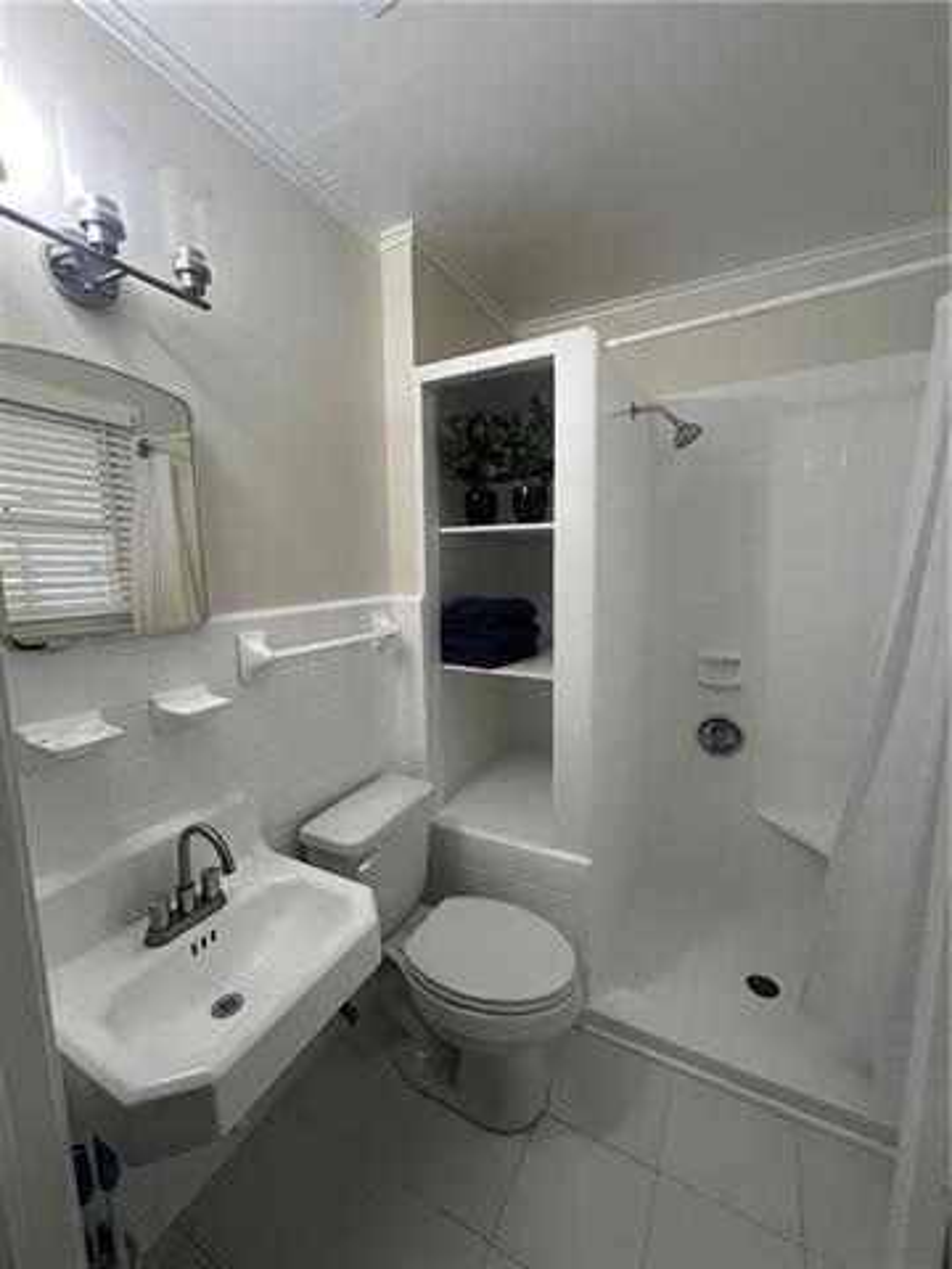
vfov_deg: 106.2
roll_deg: +1.3
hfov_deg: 89.9
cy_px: 634
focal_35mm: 13
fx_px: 477
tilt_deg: -7.6
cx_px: 476
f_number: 1.8
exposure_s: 1/60
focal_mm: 1.57
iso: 200
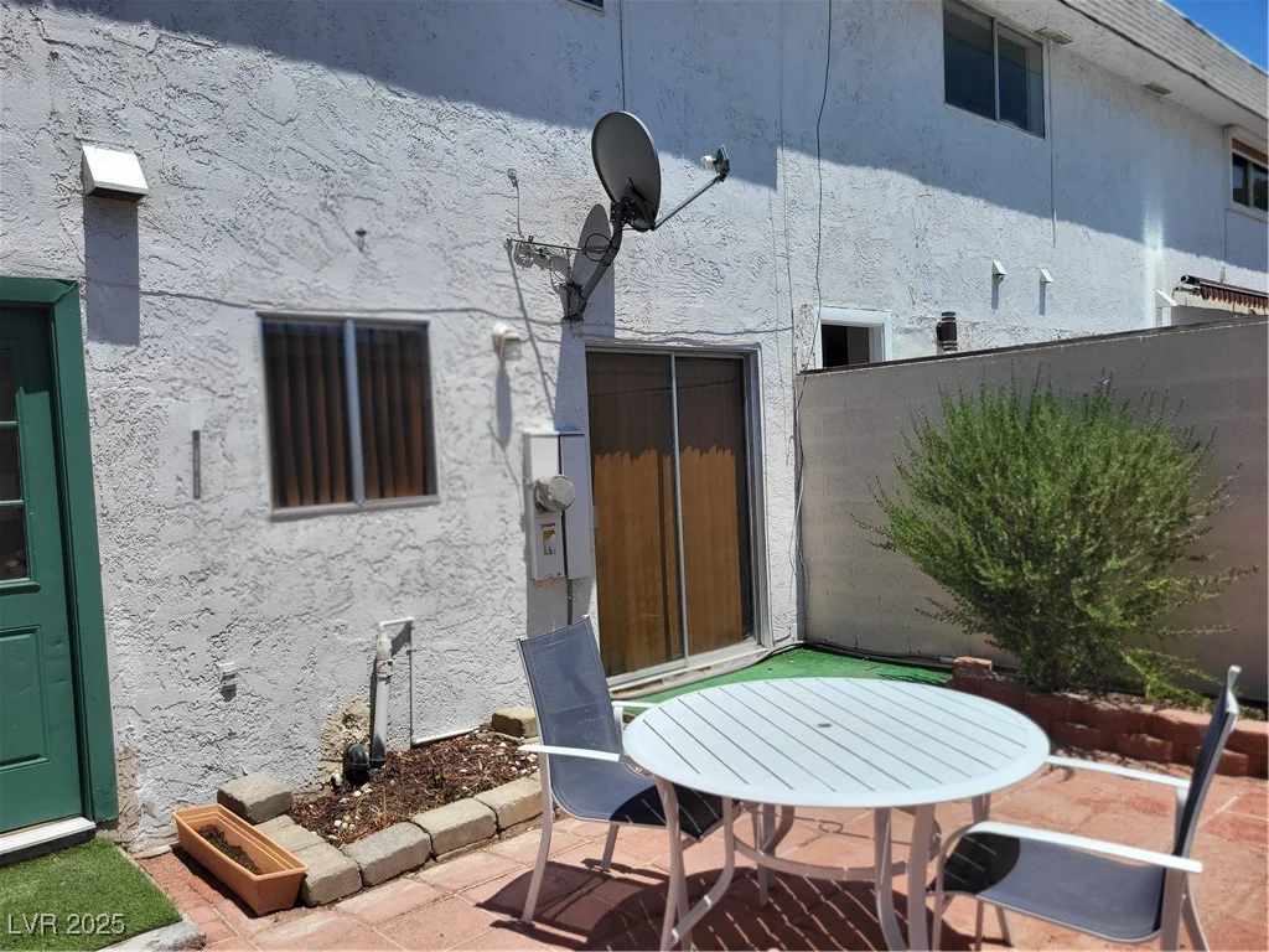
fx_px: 953
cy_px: 476
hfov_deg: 67.3
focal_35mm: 26
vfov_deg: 53.1
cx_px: 634
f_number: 1.8
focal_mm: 5.4
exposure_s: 1/3569
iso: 40
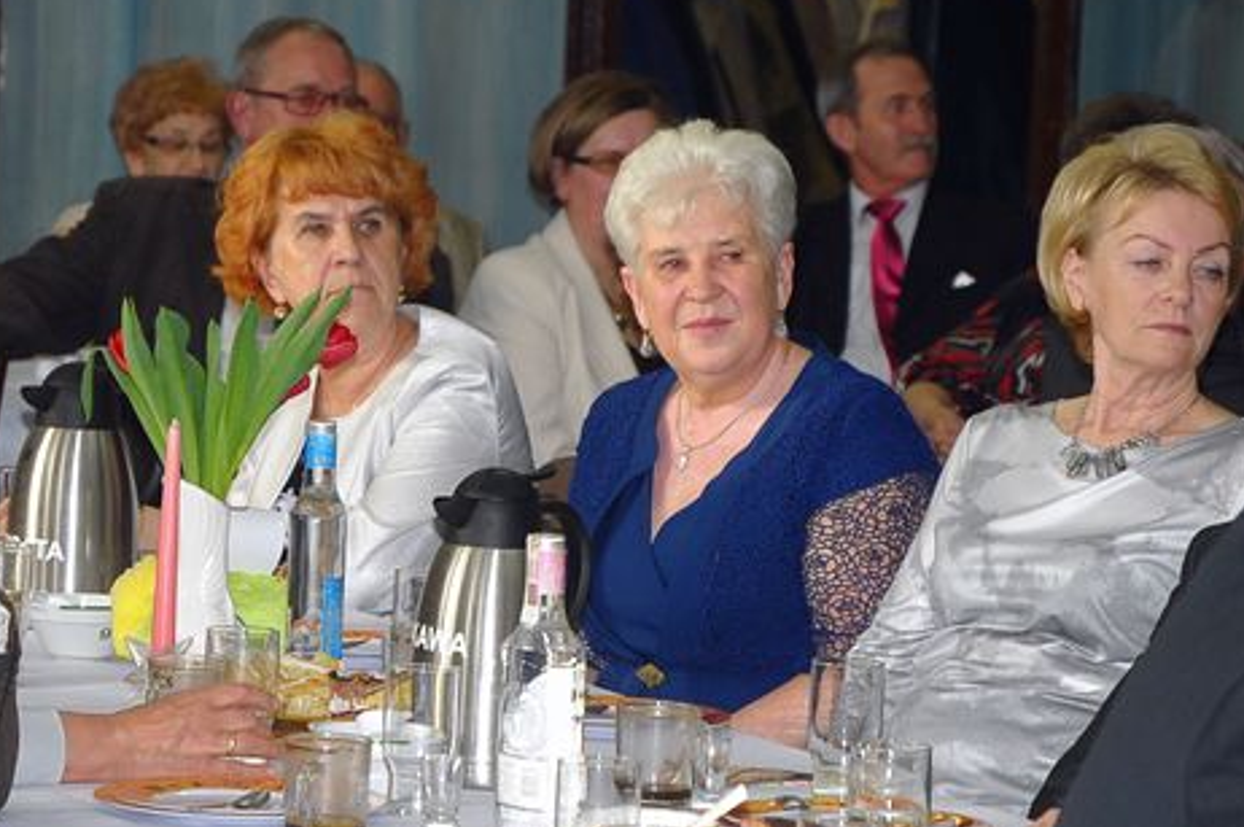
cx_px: 549
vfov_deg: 7.1
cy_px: 465
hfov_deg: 10.7
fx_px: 6662
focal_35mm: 193
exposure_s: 1/60
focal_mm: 70
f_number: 4.5
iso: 500
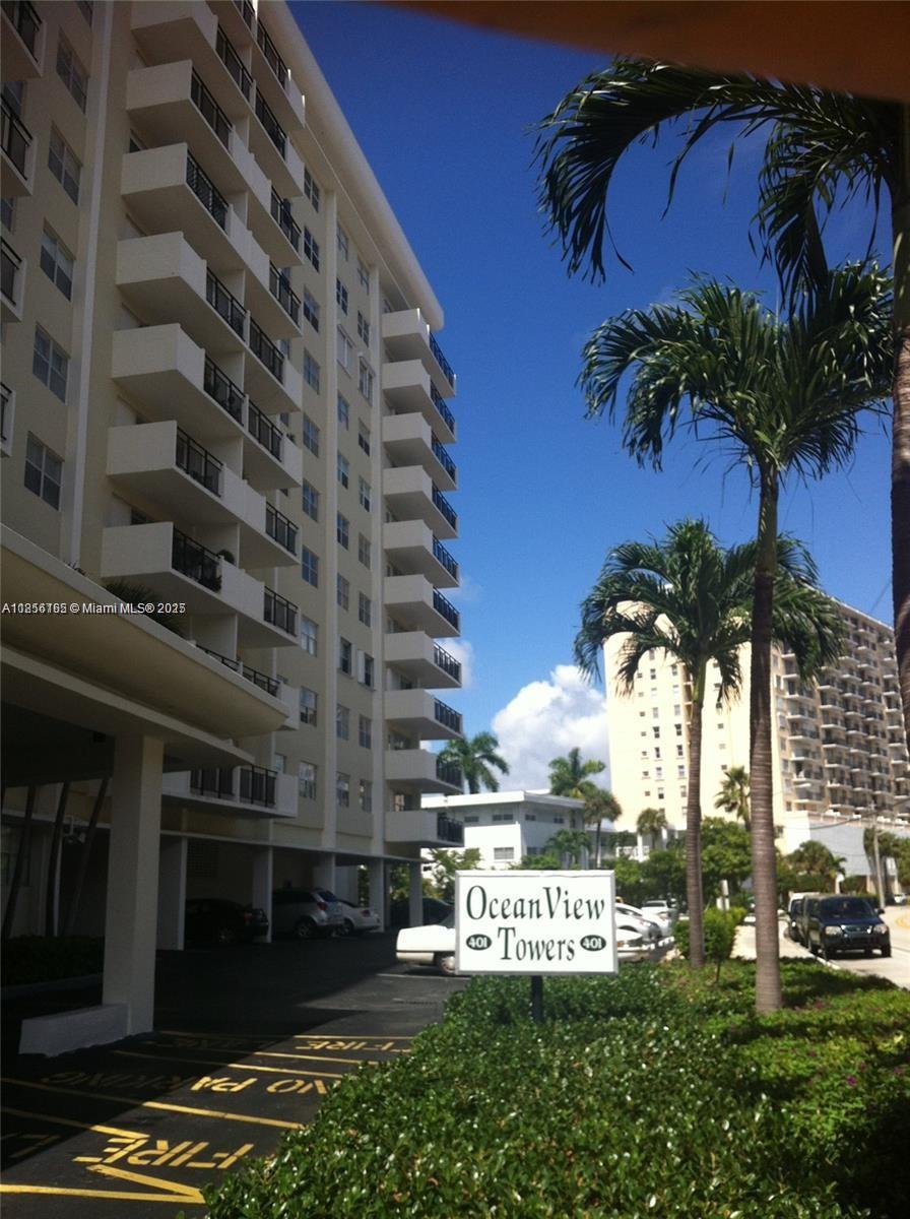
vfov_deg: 52.7
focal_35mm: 35
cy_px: 610
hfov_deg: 40.6
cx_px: 455
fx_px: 1230
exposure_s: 1/1257
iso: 80
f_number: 2.8
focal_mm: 3.85
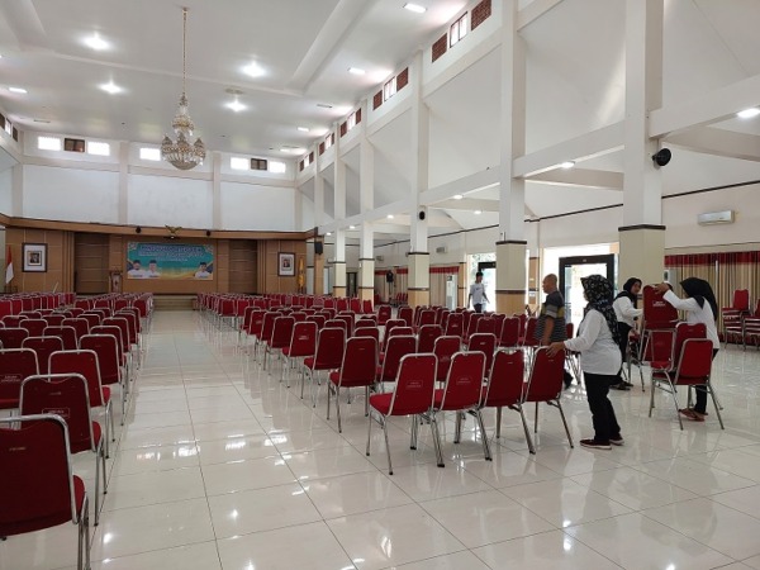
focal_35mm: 23
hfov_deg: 73.9
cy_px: 285
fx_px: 505
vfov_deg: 58.9
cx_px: 380
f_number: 1.8
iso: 250
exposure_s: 1/50
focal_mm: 5.06
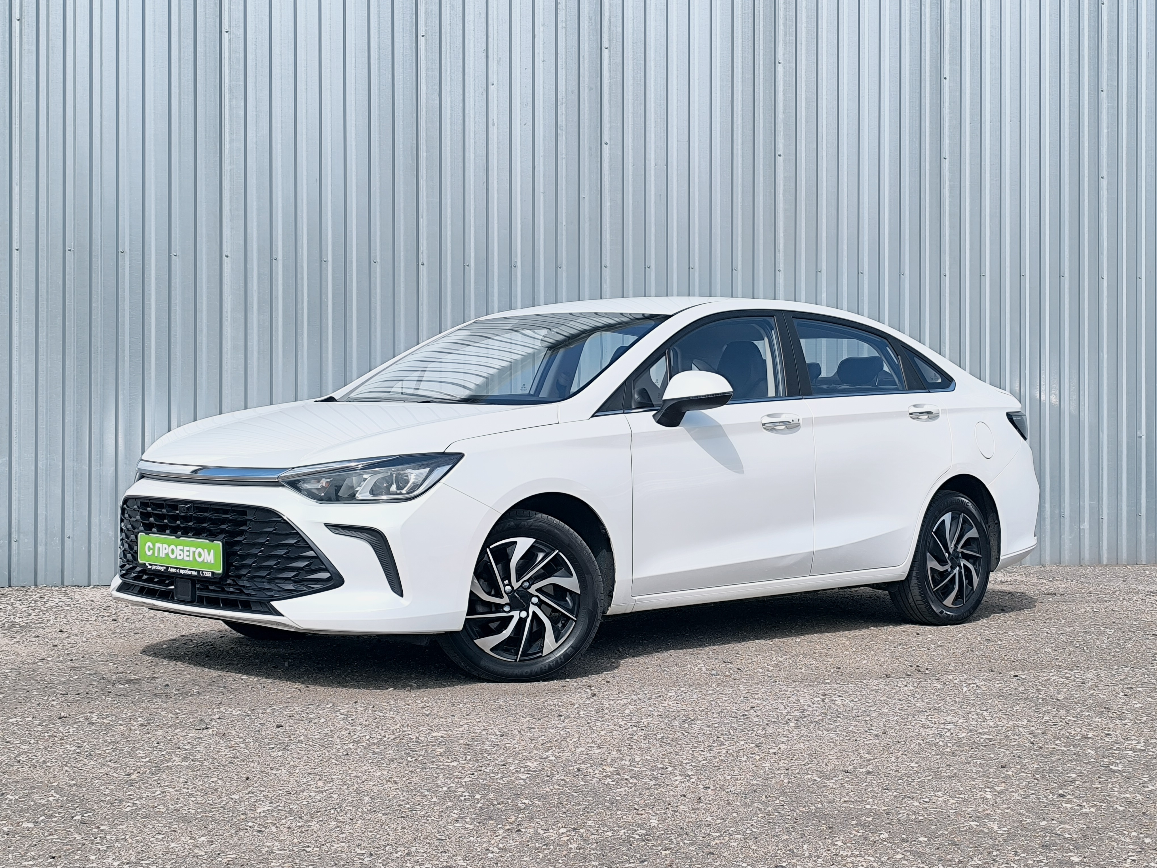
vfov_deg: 27.5
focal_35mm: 53
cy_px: 434
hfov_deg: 36.2
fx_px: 1771
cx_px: 578
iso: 50
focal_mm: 6.14
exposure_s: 1/1136
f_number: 1.65
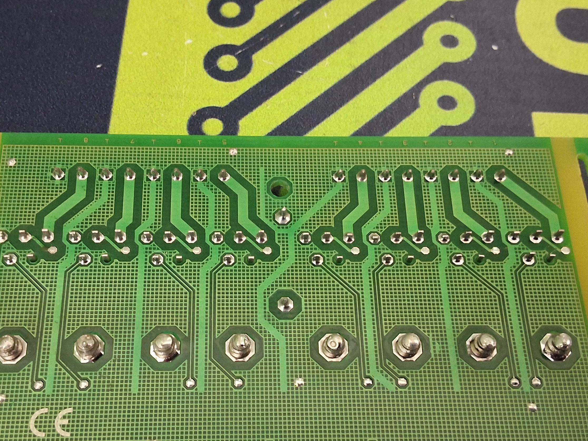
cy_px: 306
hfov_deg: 45.7
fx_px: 696
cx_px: 266
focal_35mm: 41
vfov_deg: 34.7
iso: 400
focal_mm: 2.91
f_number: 1.9
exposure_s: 1/20
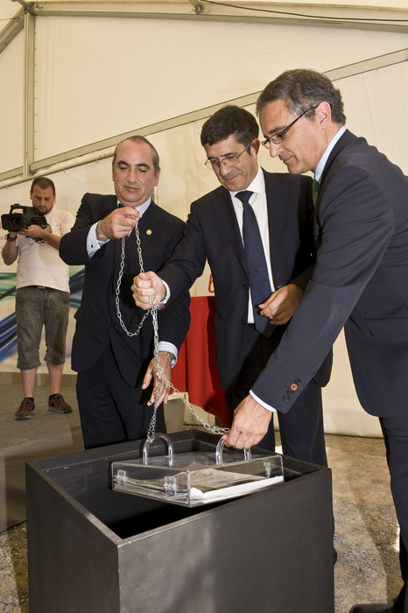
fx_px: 408
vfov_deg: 73.8
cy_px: 306
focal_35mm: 24
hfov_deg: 53.1
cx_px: 204
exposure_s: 1/200
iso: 400
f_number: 9
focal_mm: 24
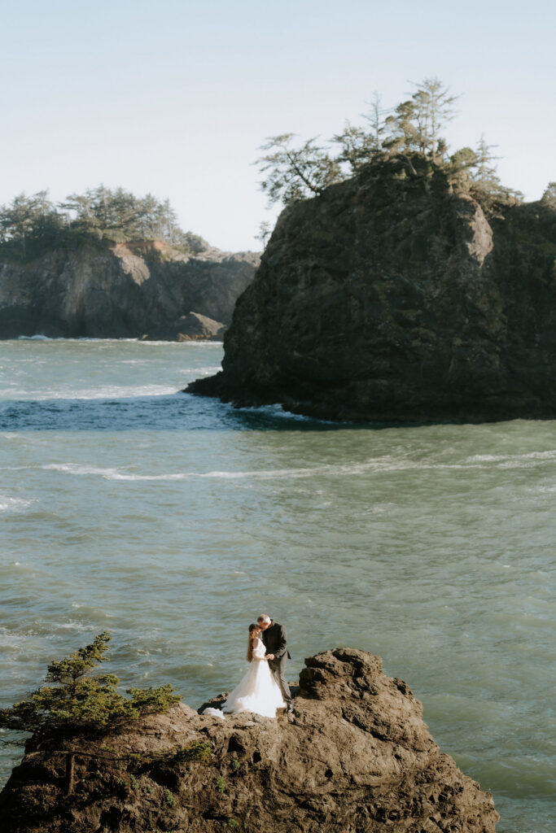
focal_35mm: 70
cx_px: 278
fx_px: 1621
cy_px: 416
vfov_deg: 28.8
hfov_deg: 19.5
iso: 50
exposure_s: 1/250
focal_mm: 70
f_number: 2.8
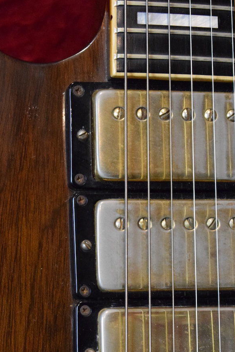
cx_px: 179
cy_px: 300
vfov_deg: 14.5
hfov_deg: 9.7
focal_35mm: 141
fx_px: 1379
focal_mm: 55
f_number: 5.6
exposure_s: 1/60
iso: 5000
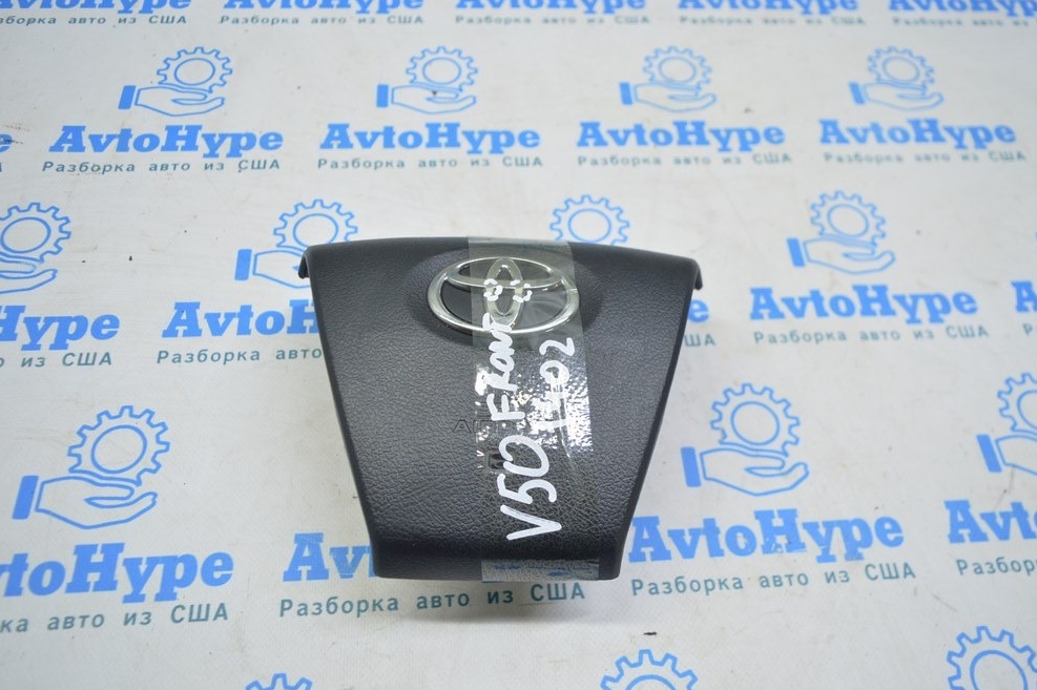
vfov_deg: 46.4
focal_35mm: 28
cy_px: 351
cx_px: 528
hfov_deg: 65.5
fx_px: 806
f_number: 3.5
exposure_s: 1/50
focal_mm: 18
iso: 400
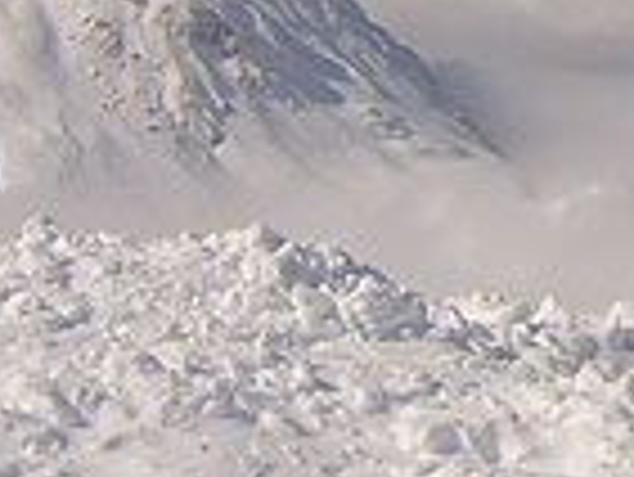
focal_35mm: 99
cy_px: -126
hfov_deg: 19.0
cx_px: 710
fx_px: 1815
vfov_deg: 14.4
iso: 50
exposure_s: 1/594
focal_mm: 8.13
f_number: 6.7
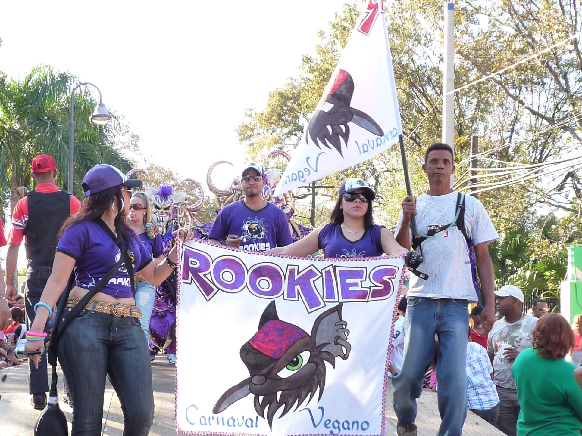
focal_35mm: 53
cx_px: 288
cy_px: 279
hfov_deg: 36.2
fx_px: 891
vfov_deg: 27.4
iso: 160
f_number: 3.6
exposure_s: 1/100
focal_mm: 4.9
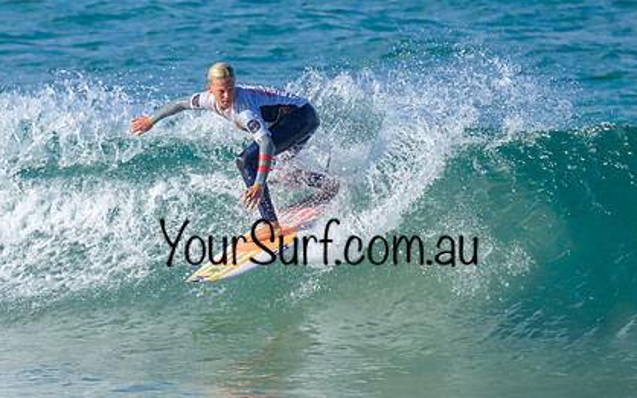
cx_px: 314
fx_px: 26988
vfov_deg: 0.8
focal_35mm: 1555
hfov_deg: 1.4
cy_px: 178
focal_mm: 800
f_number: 6.3
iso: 320
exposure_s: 1/2000
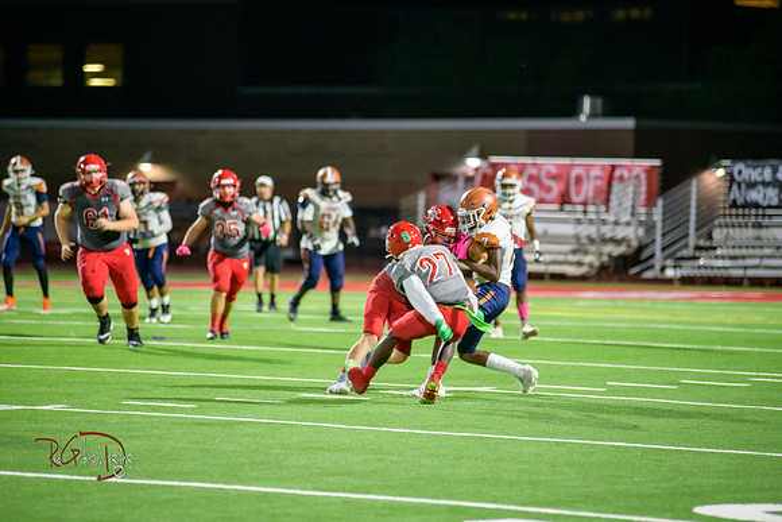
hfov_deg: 10.3
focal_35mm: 200
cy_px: 261
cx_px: 391
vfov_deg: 6.9
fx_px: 4345
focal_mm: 200
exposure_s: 1/250
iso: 1600
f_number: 2.8
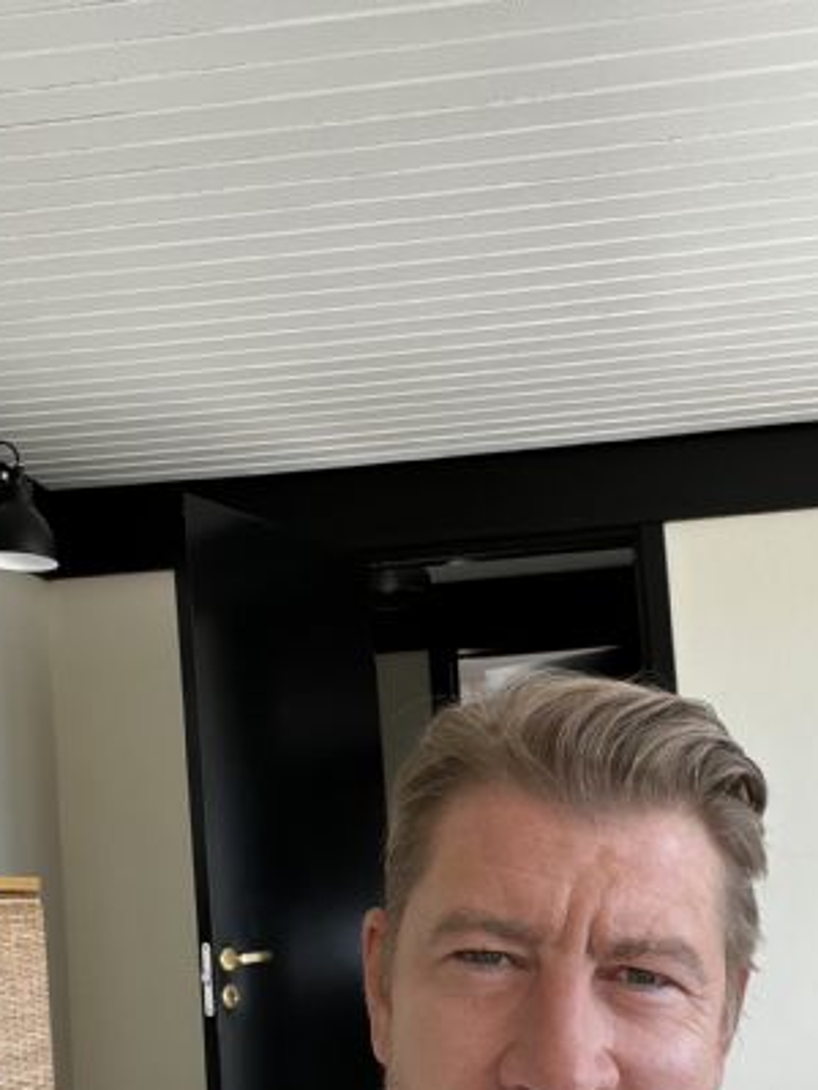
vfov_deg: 40.9
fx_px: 1418
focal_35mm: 45
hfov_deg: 31.8
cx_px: 575
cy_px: 812
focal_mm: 2.71
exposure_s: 1/121
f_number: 2.2
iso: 80
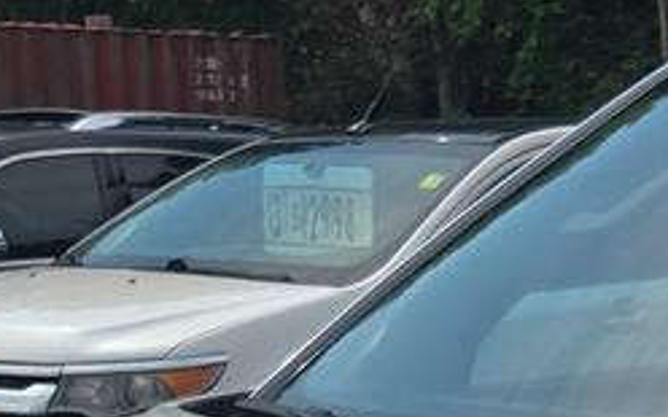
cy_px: 1073
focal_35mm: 126
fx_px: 2294
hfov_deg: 16.0
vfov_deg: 9.1
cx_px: 781
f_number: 1.8
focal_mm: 5.4
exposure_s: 1/2614
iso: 25
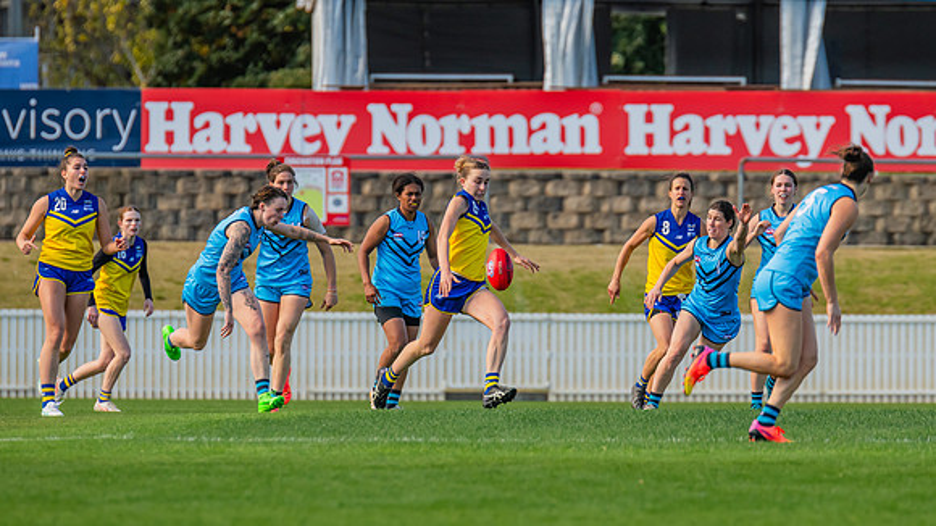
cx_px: 463
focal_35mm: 507
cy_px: 283
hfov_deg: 4.3
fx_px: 12587
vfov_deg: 2.4
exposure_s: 1/1250
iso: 800
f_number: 5.6
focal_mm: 420
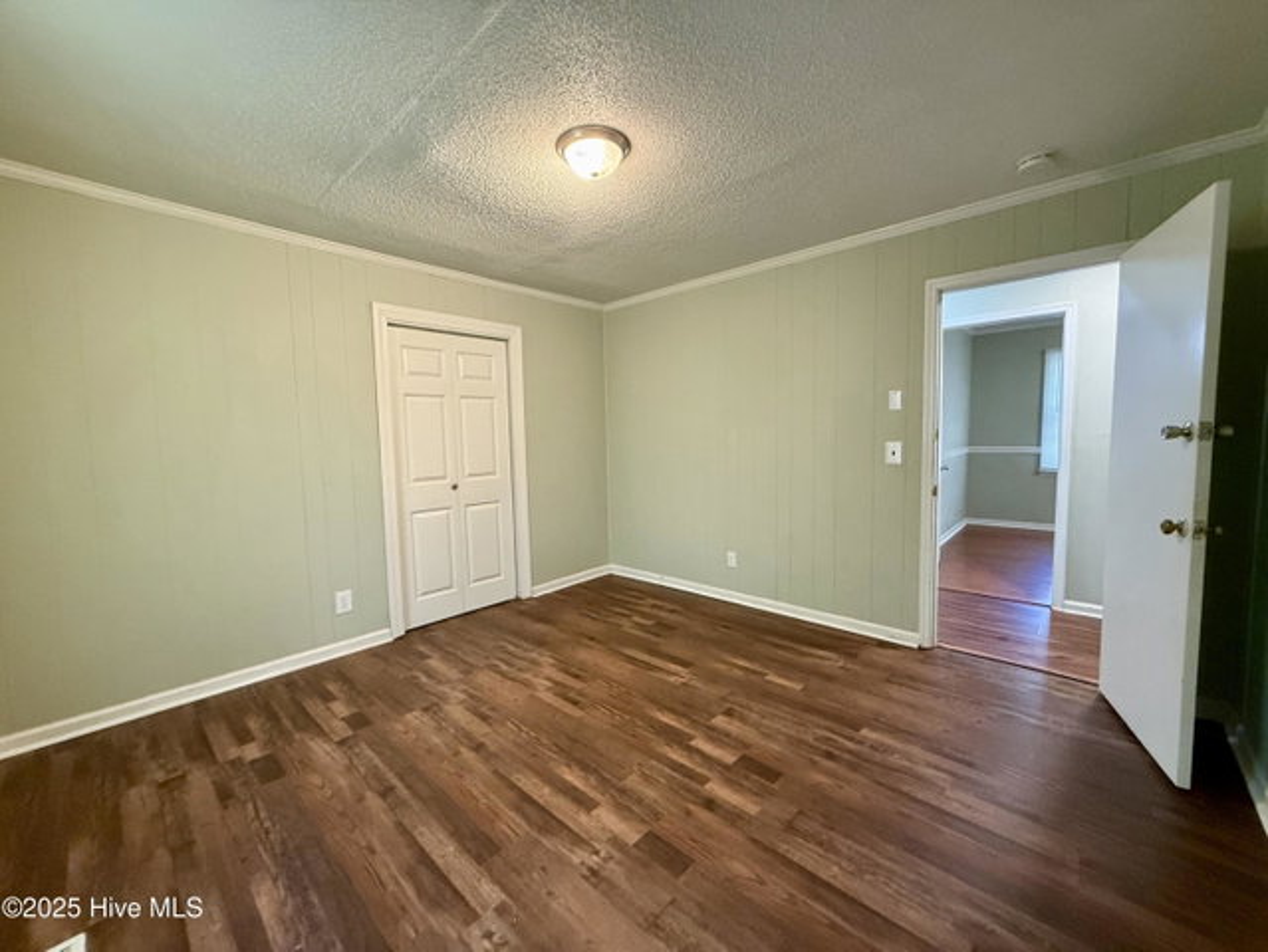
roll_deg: +1.0
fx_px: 513
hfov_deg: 102.0
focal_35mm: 14
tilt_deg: -4.1
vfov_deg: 85.7
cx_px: 634
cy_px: 476
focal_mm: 2.22
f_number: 2.2
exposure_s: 1/60
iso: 500
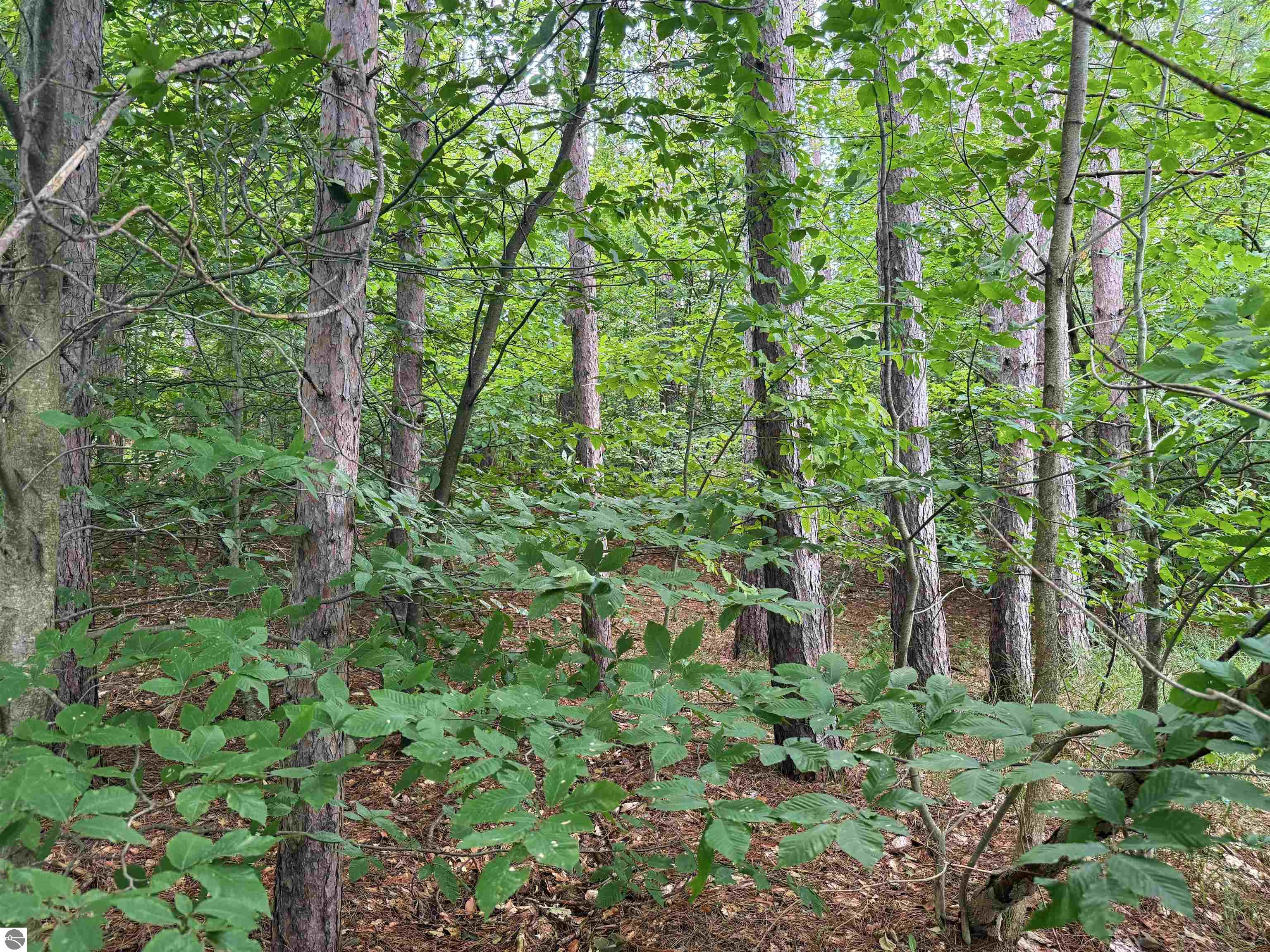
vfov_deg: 56.8
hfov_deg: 71.6
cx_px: 635
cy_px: 476
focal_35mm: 24
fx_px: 881
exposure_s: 1/121
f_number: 1.78
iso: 125
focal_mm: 6.76
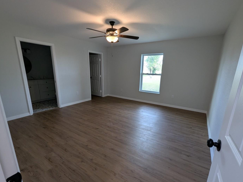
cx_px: 124
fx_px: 105
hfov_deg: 98.2
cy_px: 99
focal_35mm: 15
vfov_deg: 81.6
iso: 50
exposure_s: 1/34.2
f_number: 2.2
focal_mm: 1.95
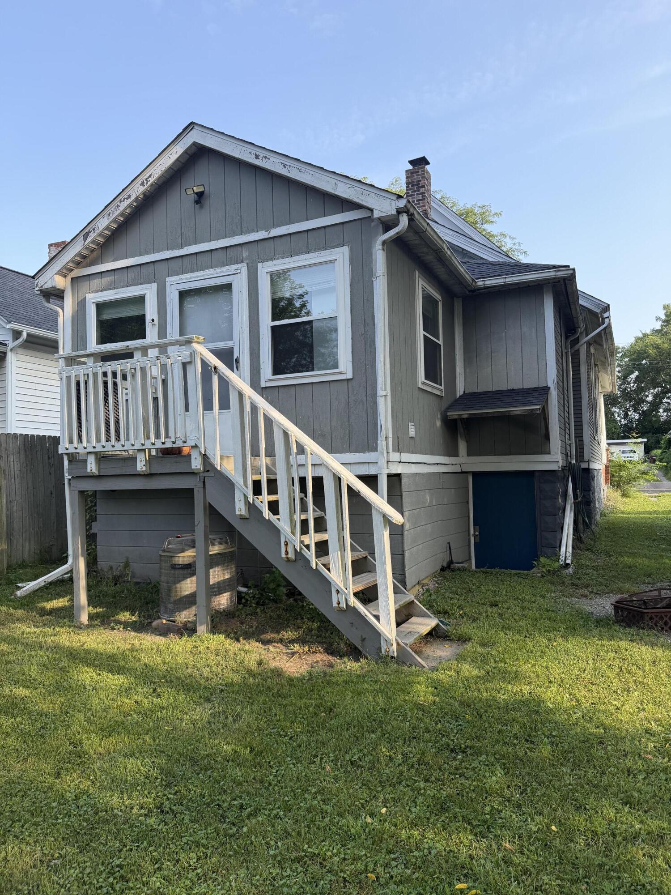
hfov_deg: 56.8
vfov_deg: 71.6
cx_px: 336
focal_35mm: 24
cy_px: 448
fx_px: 620
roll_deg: +1.2
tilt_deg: +2.1
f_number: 1.78
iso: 100
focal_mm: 6.76
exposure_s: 1/1046
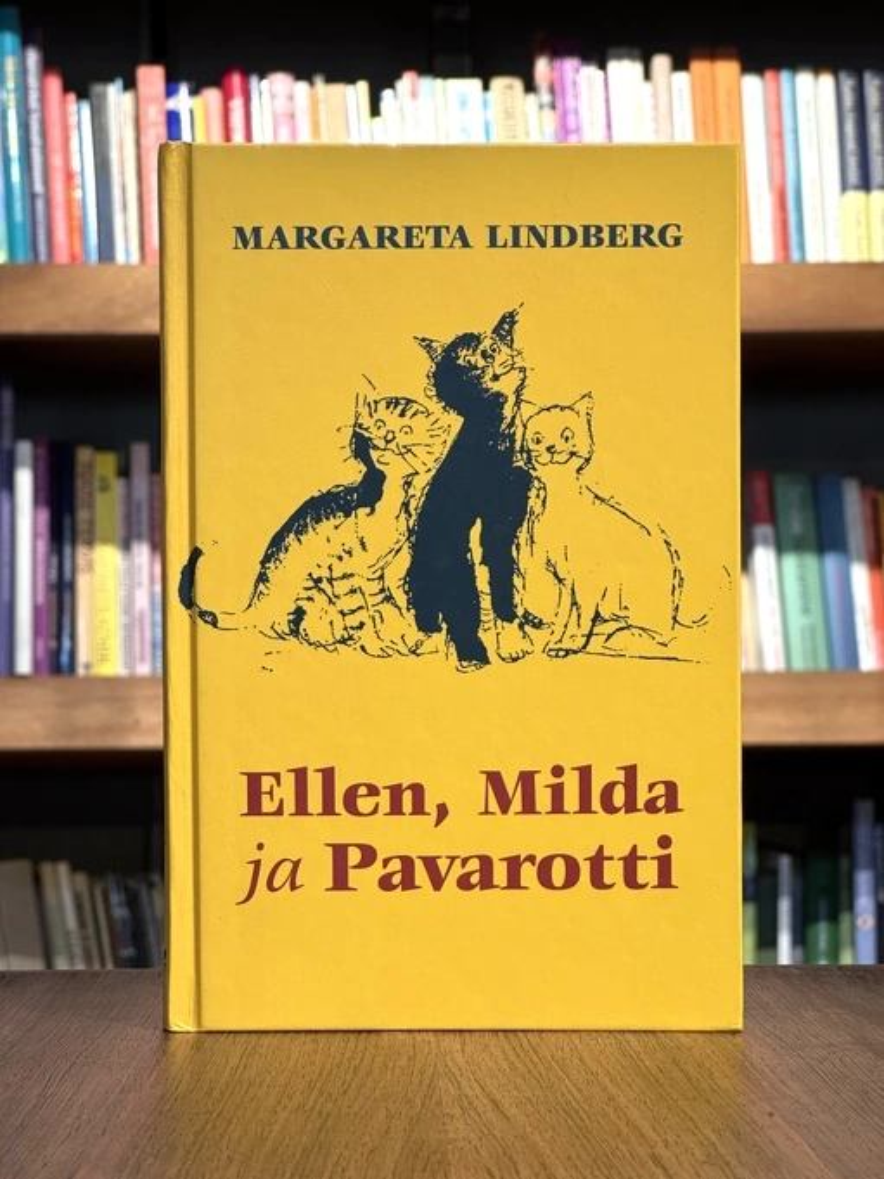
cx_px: 442
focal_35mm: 77
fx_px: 2621
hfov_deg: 19.1
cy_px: 590
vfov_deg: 25.3
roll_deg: +0.5
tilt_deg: -0.4
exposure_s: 1/99
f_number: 2.8
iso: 160
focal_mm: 9
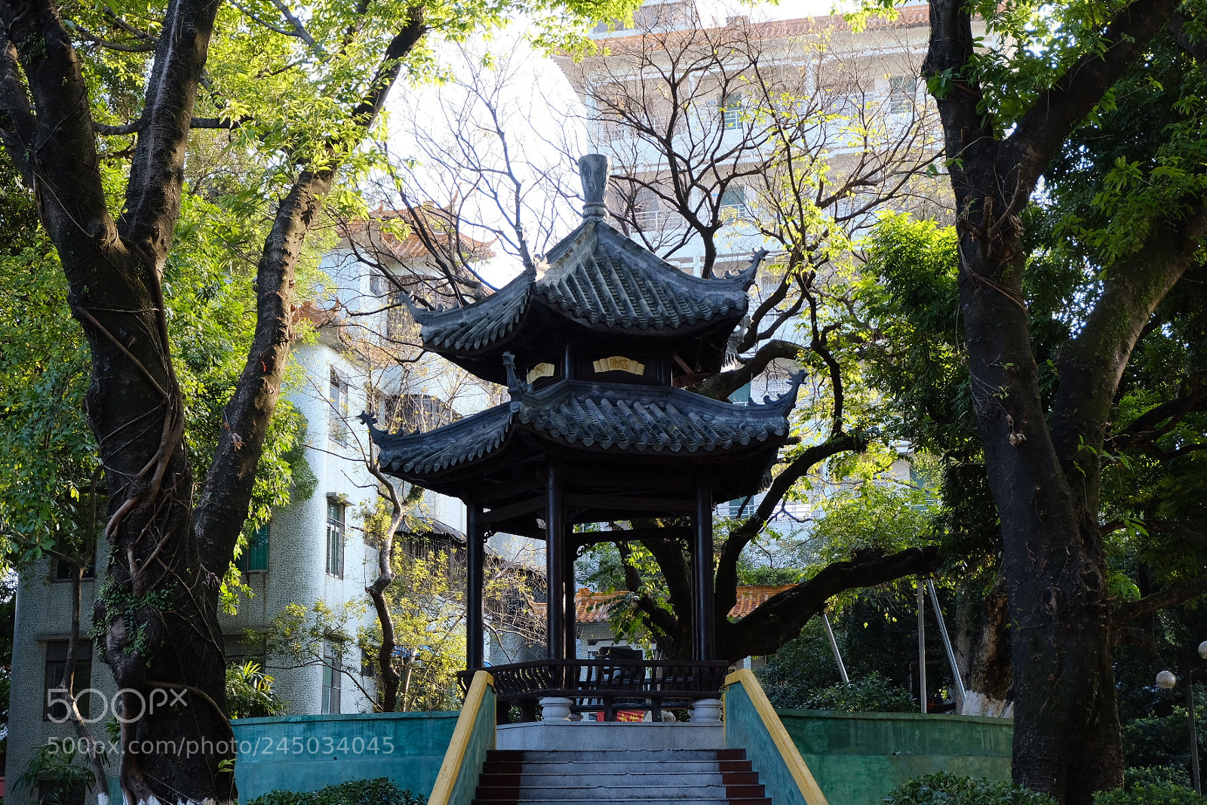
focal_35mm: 51
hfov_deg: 38.9
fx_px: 1710
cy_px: 402
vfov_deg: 26.5
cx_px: 604
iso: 400
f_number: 5
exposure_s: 1/120
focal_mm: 34
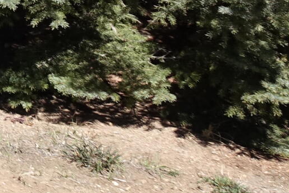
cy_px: -294
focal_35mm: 140
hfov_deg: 11.3
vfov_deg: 8.8
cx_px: -480
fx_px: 1124
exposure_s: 1/500
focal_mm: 8.8
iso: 125
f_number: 4.5
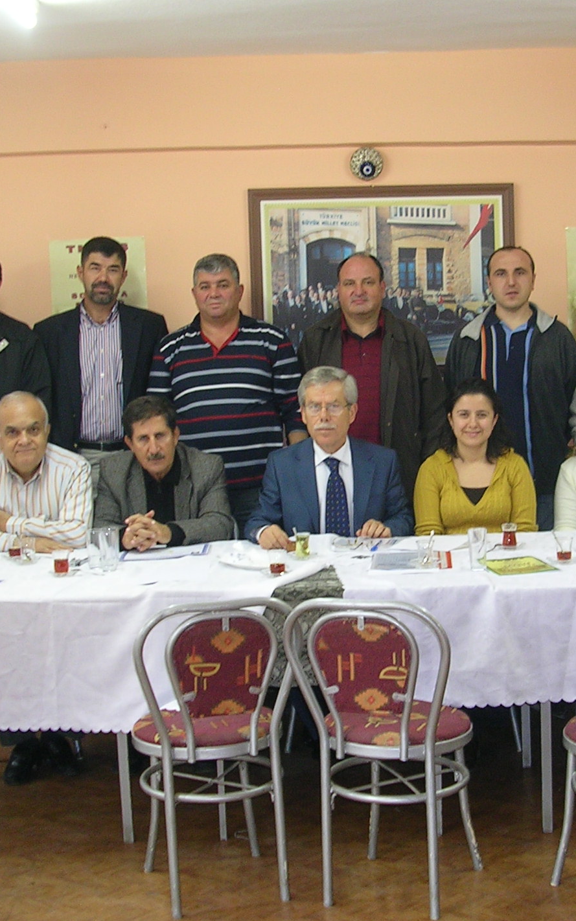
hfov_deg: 22.2
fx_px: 1456
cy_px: 456
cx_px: 403
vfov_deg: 35.1
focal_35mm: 58
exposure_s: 1/5.3
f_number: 2.8
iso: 72
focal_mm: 5.8
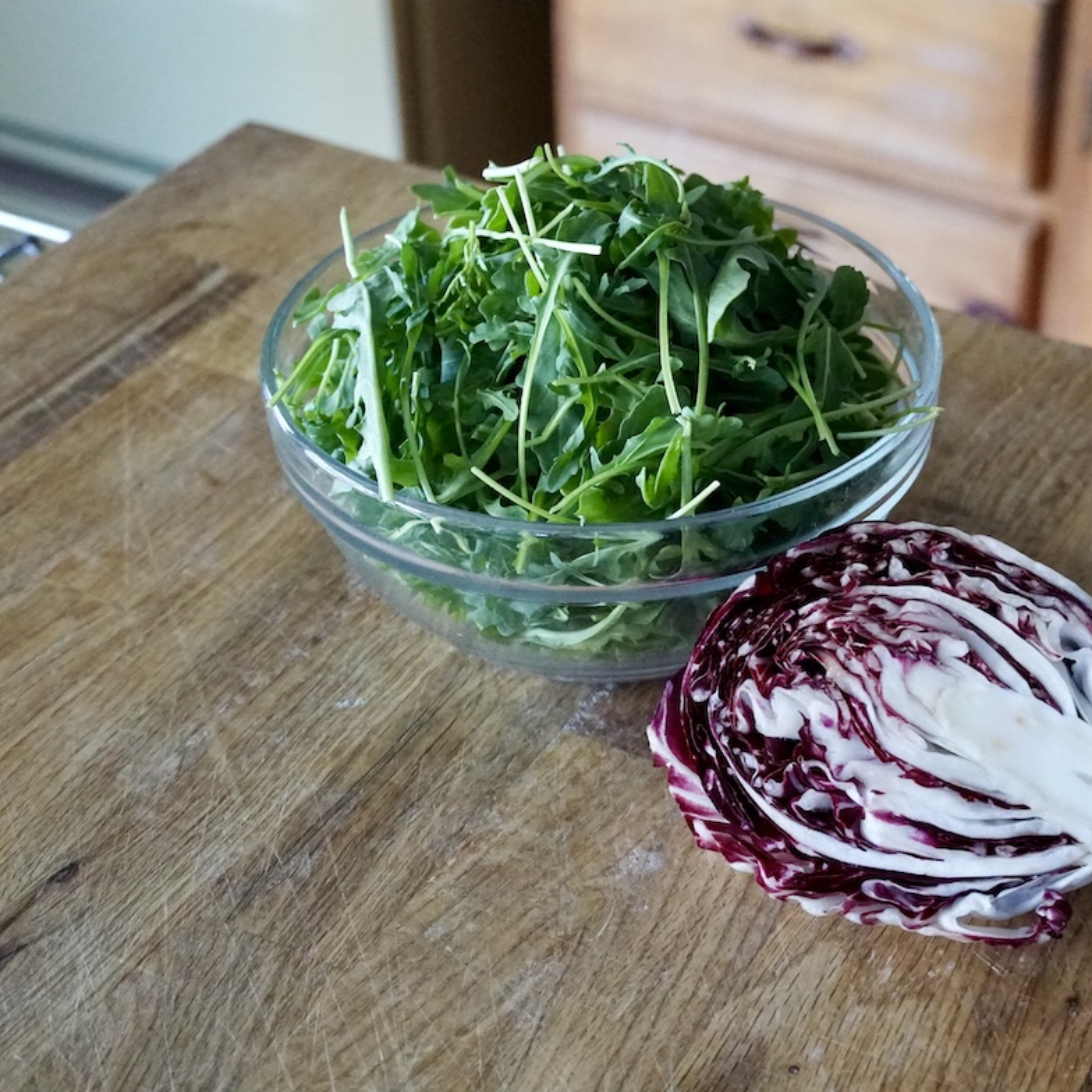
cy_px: 501
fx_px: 2452
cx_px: 808
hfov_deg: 24.8
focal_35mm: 69
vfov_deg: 25.1
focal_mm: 33
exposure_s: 1/125
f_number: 4.5
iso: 6400
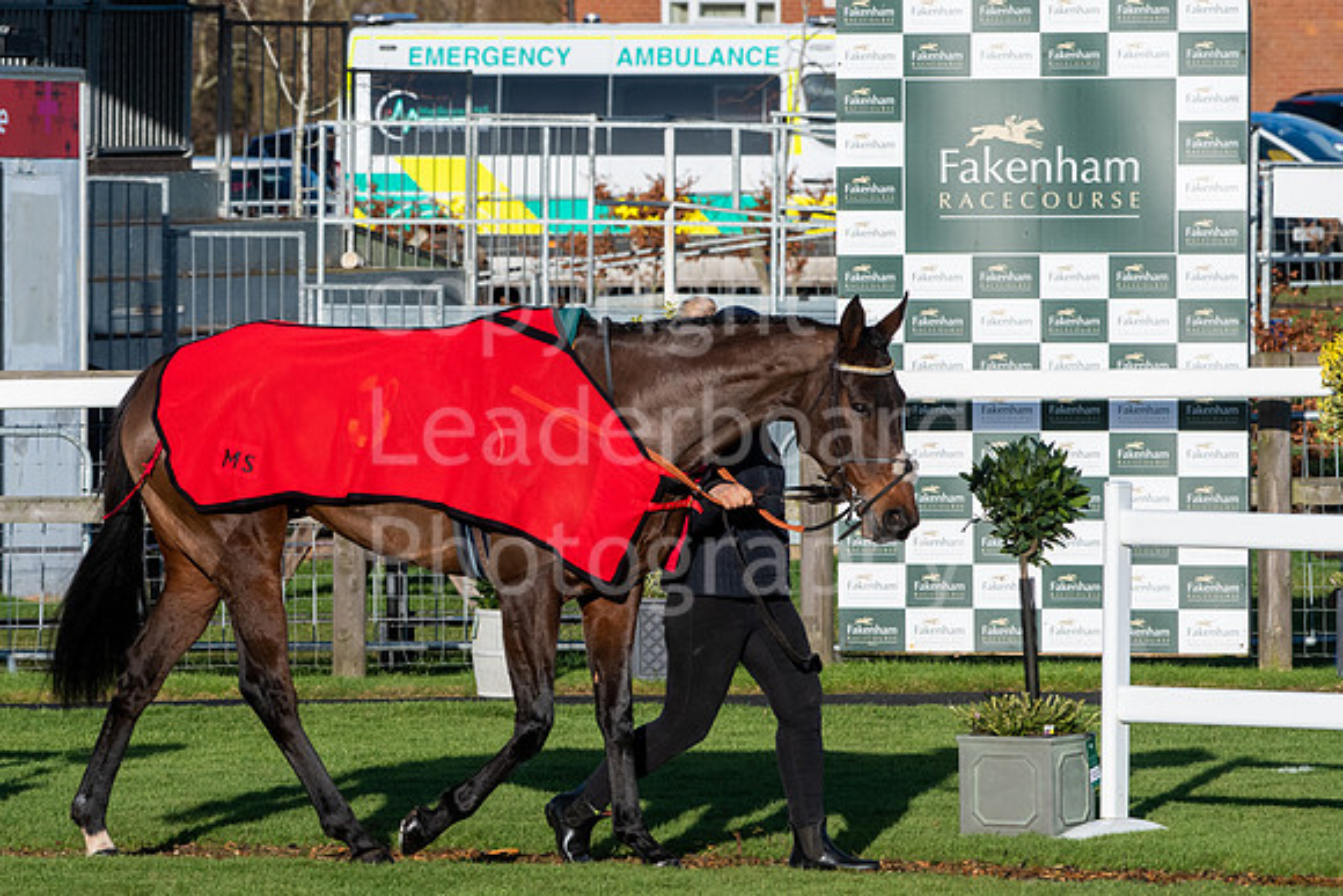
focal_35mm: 390
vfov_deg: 3.5
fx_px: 14552
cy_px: 448
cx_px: 672
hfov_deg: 5.3
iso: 800
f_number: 10
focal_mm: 260
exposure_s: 1/1250
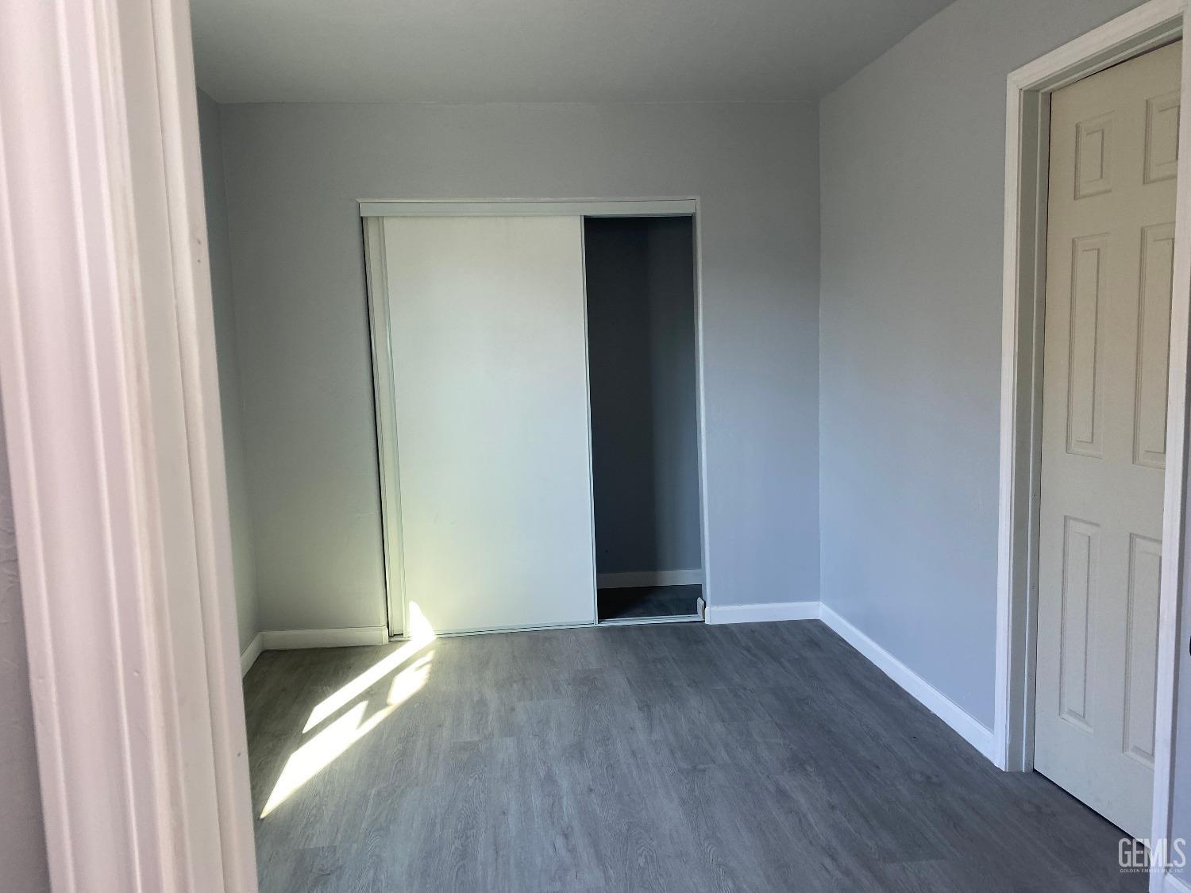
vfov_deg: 53.1
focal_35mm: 26
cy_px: 446
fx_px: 895
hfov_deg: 67.3
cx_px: 596
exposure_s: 1/120
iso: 64
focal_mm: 4.25
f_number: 1.8
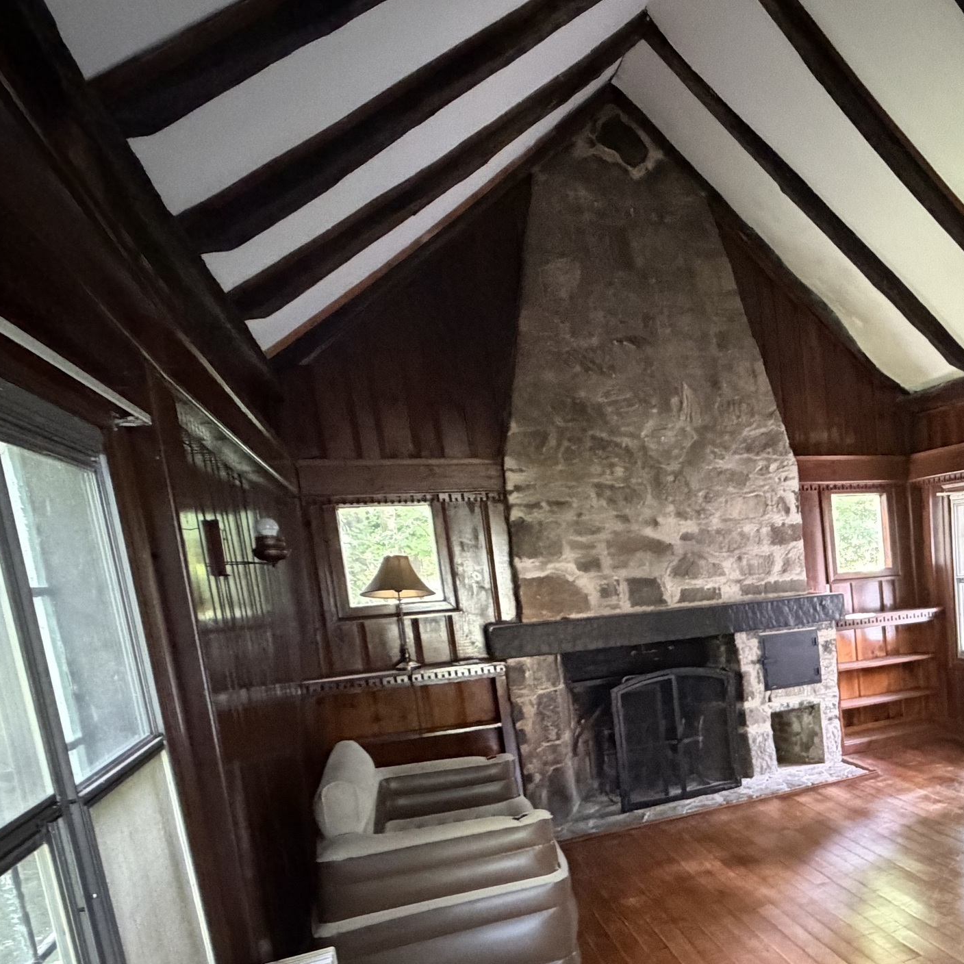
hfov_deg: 50.5
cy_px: 657
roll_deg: +4.4
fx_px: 851
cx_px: 913
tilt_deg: -8.4
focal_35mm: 27
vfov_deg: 57.5
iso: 1250
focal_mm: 2.22
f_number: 2.2
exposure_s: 1/47
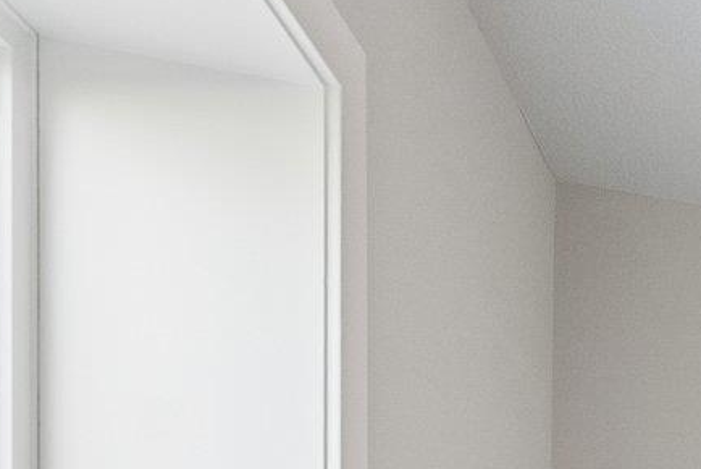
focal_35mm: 66
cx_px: 1449
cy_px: 848
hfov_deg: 18.2
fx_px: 1286
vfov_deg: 17.0
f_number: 6.3
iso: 500
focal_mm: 14
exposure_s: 1/30
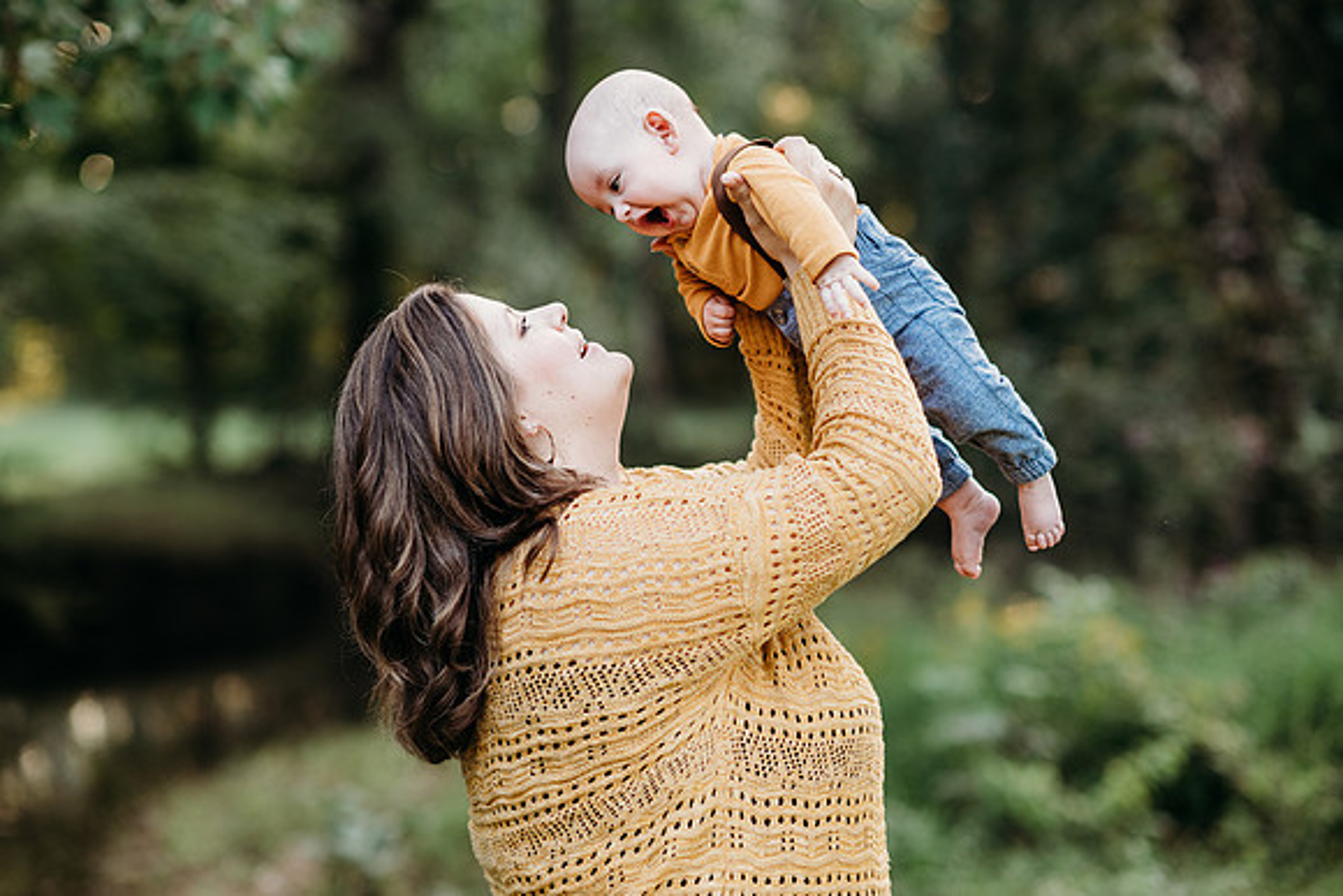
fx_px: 3172
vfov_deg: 16.1
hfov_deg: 23.9
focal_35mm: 85
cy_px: 448
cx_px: 672
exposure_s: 1/200
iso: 200
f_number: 2.2
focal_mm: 85
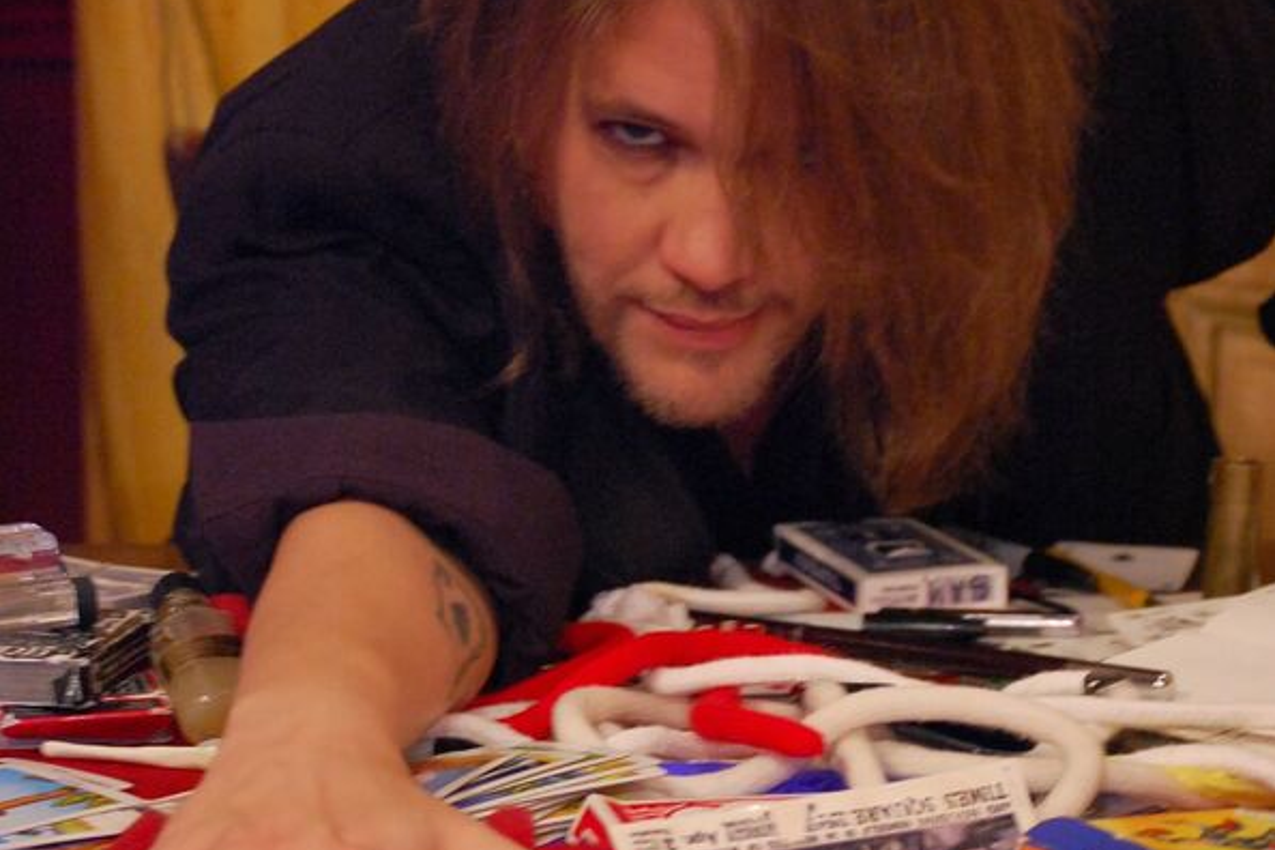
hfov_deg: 16.4
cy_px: 543
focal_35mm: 125
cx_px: 639
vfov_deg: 11.0
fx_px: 4418
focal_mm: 55
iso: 1600
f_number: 4
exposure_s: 1/60
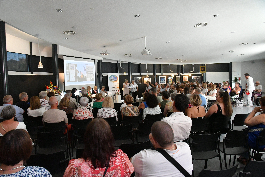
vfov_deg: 53.1
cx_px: 132
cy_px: 88
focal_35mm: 24
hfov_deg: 73.7
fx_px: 177
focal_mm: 16
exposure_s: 1/400
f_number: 5.6
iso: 6400
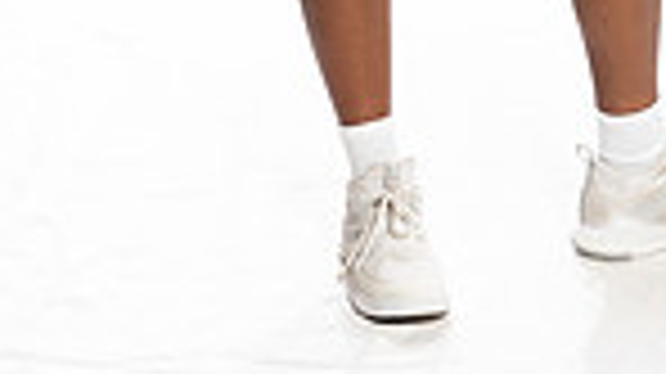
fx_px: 2806
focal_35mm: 159
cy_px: -550
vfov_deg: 7.1
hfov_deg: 13.4
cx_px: 567
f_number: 8
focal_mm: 50
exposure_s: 1/250
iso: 400
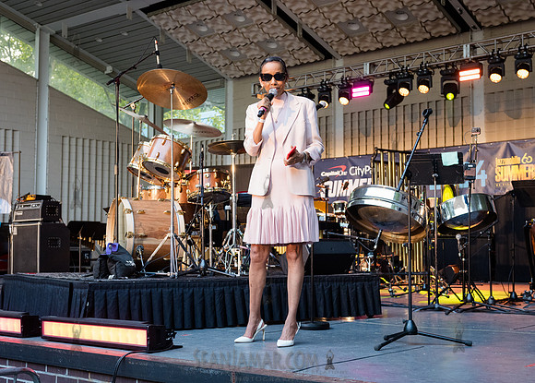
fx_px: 733
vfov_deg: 29.2
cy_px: 204
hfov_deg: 40.1
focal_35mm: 48
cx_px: 279
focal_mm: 38
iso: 2000
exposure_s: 1/200
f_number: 3.5
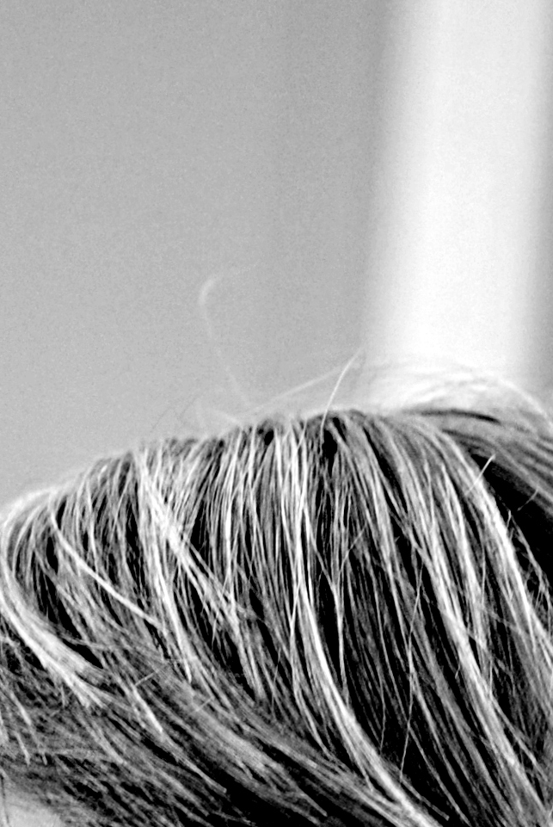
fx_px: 7237
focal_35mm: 315
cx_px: 228
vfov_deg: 6.4
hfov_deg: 4.4
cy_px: 1401
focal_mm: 55
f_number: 4
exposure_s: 1/200
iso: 400
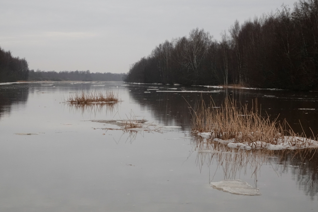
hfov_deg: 21.5
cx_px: 159
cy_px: 106
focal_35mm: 95
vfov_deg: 14.4
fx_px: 839
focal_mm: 34.68
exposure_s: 1/320
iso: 1250
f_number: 11
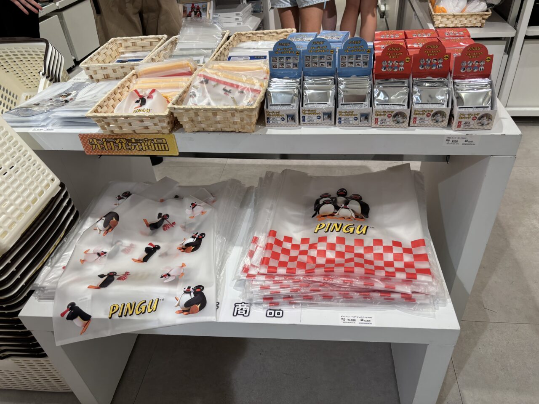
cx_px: 270
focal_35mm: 26
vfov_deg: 53.1
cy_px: 202
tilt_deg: -36.9
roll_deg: +5.4
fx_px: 405
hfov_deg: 67.3
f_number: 1.6
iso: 80
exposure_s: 1/120
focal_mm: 5.96
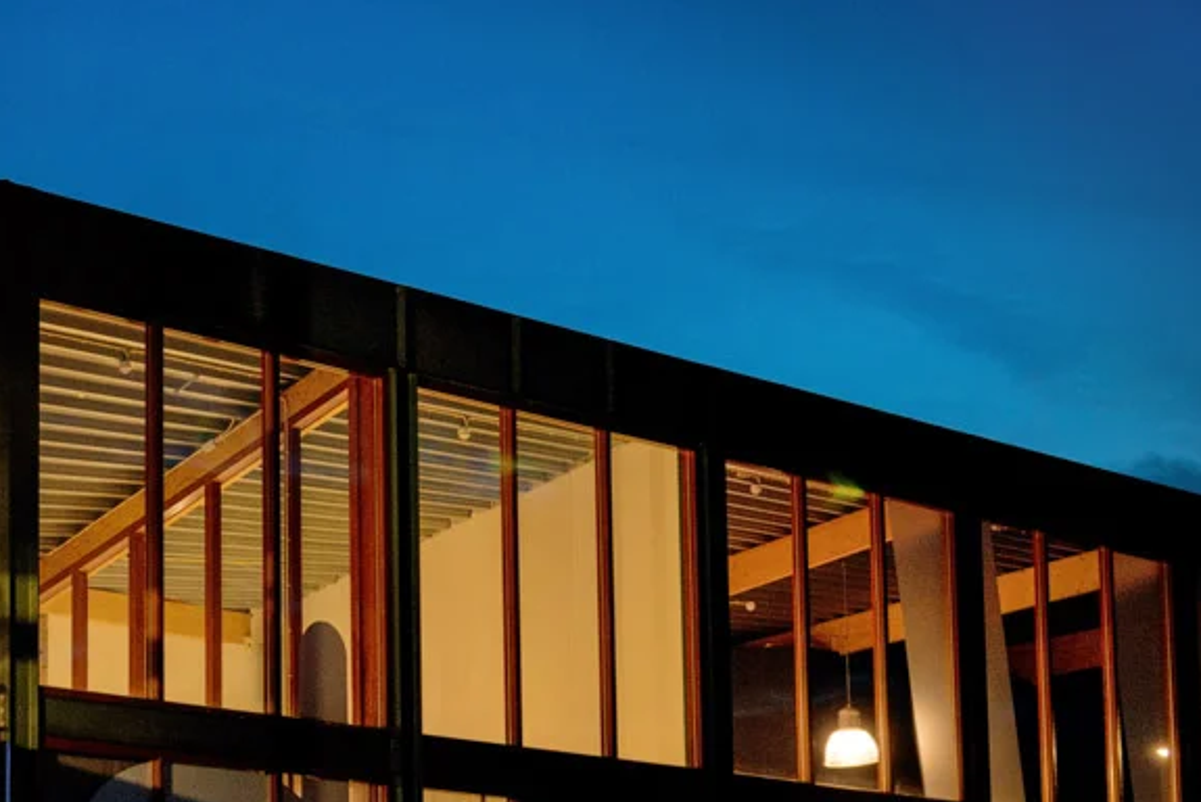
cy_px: 397
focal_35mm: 89
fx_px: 2970
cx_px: -219
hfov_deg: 21.3
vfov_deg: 15.4
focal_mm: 32
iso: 500
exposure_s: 1/6
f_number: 4
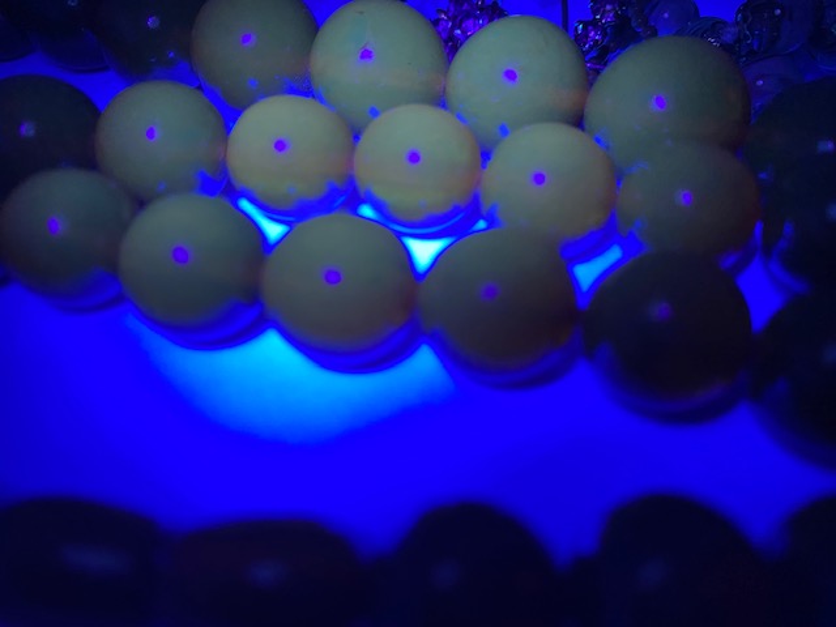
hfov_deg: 67.3
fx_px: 628
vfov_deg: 53.1
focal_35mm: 26
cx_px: 418
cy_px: 314
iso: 500
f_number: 1.8
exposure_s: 1/33
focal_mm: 4.25
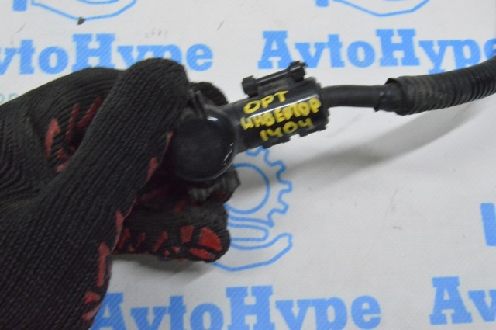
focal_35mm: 46
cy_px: 165
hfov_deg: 42.4
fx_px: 640
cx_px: 248
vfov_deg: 28.9
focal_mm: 31
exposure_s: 1/20
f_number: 20
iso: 6400
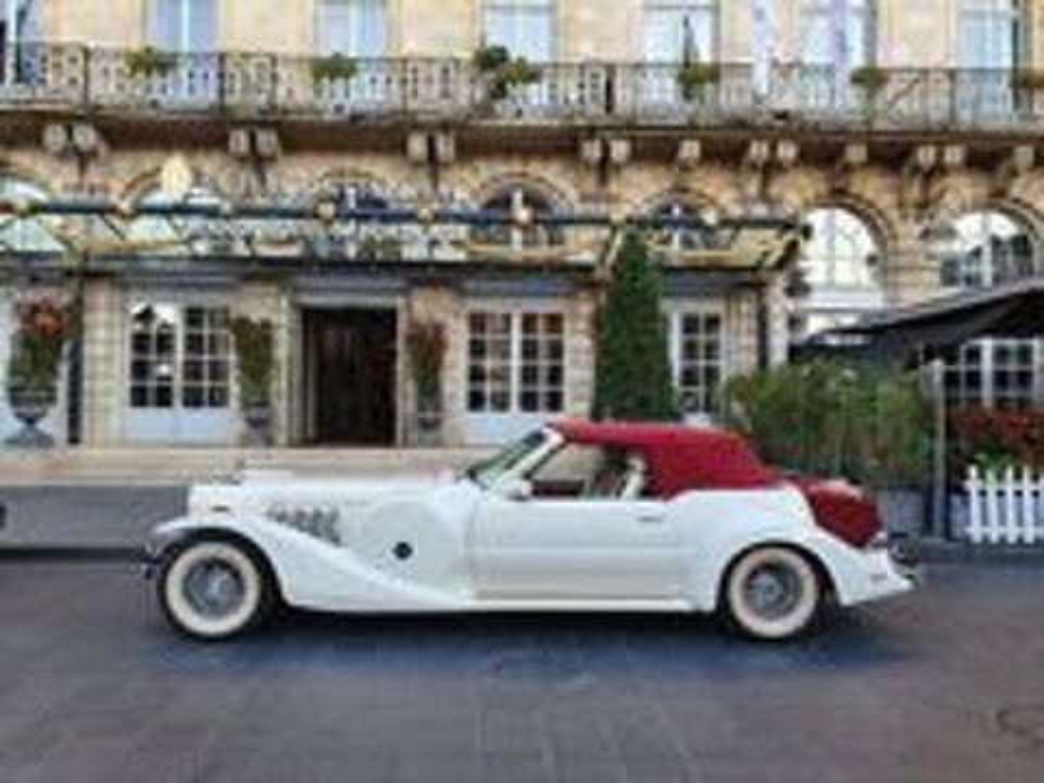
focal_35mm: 26
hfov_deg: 67.3
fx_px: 784
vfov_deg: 53.1
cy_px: 392
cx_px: 522
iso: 50
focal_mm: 4.32
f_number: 2.4
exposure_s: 1/177
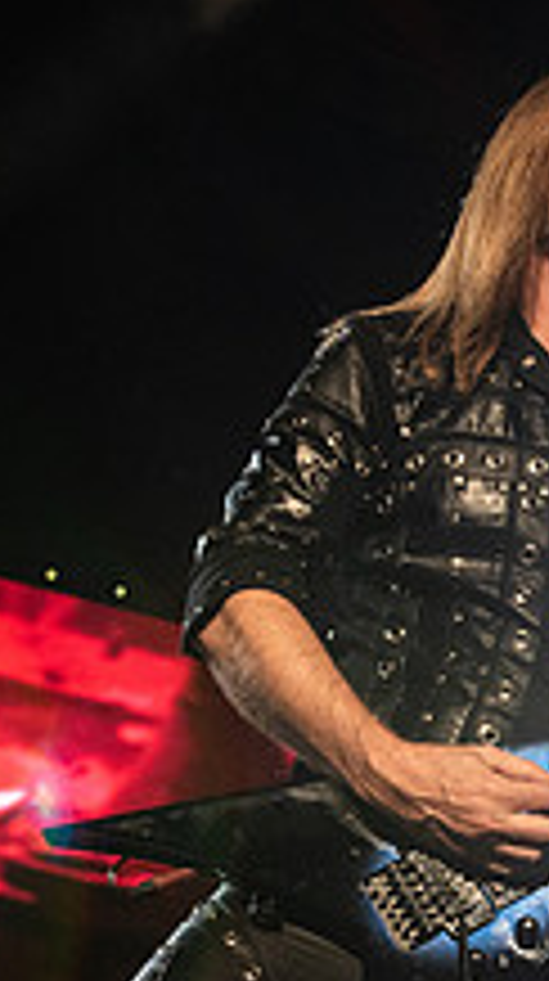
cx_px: 565
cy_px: 724
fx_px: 2182
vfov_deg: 25.1
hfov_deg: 14.1
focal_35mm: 84
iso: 1600
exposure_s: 1/640
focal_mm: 24
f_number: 4
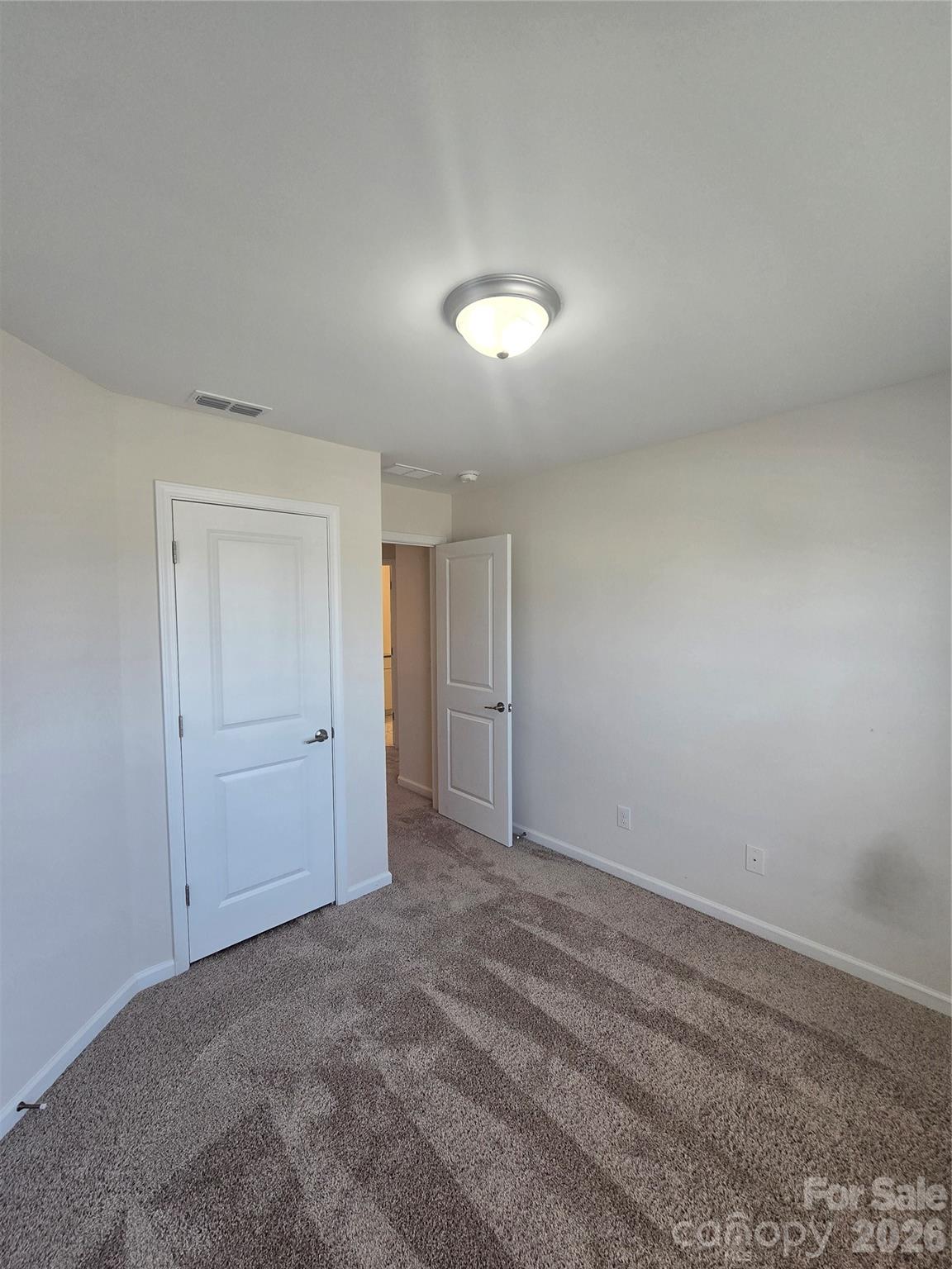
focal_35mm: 13
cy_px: 634
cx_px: 476
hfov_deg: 89.9
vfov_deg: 106.2
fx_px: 477
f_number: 2.2
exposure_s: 1/120
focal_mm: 2.2
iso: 100
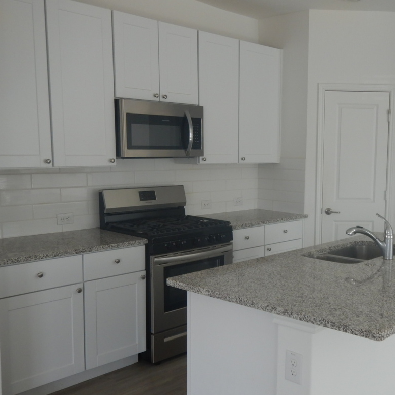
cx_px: 288
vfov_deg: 42.8
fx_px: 503
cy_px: 216
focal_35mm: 39
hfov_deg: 41.8
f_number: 2.8
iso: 125
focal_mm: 4.3
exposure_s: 1/50
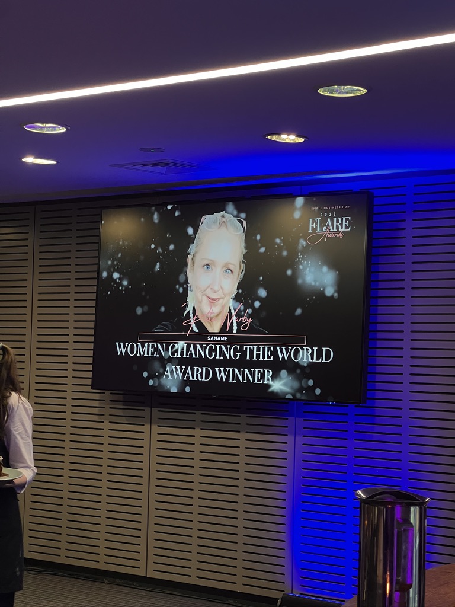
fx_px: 1349
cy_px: 304
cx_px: 228
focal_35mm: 77
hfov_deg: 19.1
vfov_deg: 25.3
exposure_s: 1/59
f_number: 2.8
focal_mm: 9
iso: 320
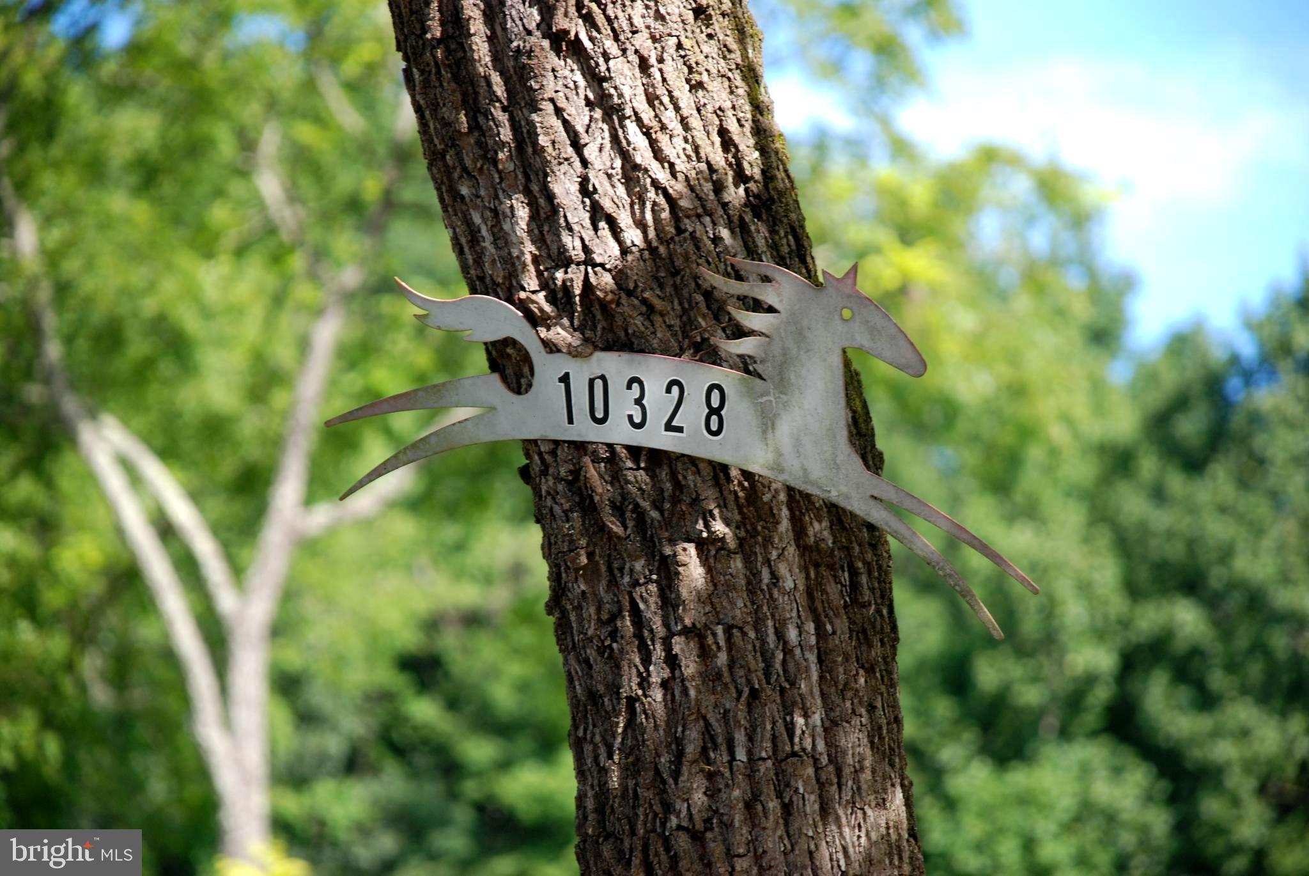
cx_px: 654
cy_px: 438
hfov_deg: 11.4
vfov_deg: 7.6
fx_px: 6551
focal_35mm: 180
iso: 200
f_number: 5.6
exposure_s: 1/200
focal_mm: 120
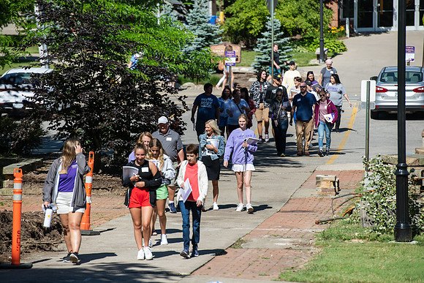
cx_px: 212
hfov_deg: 10.3
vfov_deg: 6.9
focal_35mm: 200
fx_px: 2356
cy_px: 142
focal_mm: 200
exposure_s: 1/800
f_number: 4
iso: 100
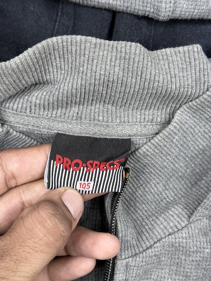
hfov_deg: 28.0
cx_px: 99
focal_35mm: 52
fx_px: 423
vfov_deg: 36.8
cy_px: 145
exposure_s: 1/100
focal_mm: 6.76
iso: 80
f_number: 1.78
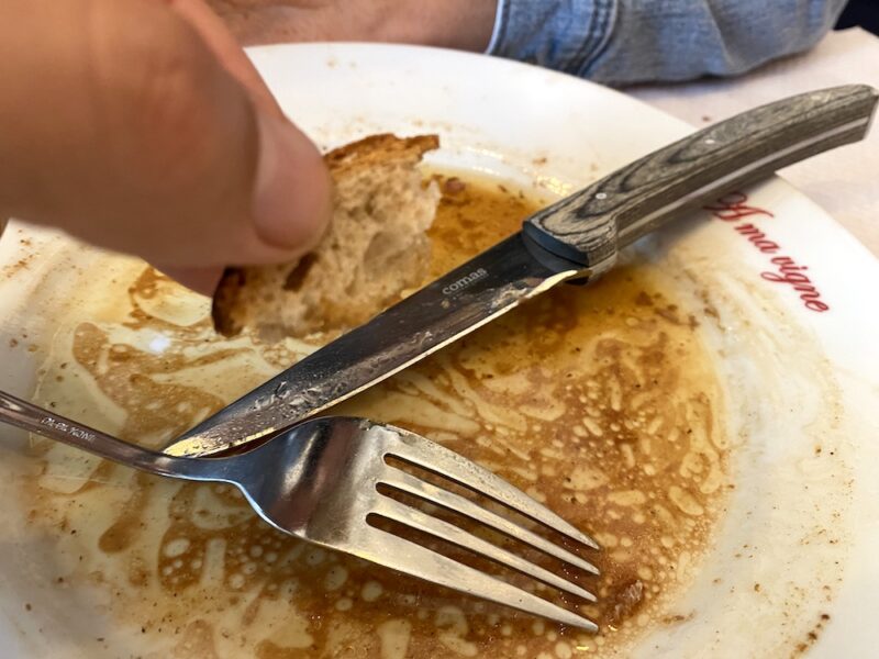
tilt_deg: -46.3
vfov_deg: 54.9
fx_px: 635
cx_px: 440
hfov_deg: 69.4
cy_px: 330
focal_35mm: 25
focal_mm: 4.25
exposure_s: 1/50
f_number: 1.8
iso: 250
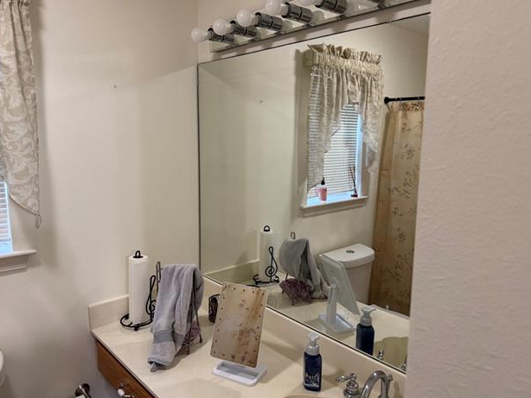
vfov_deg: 54.9
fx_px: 384
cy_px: 194
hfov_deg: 69.4
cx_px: 268
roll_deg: -1.6
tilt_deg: -7.0
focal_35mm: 25
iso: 200
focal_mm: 6.76
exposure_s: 1/60
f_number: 1.78
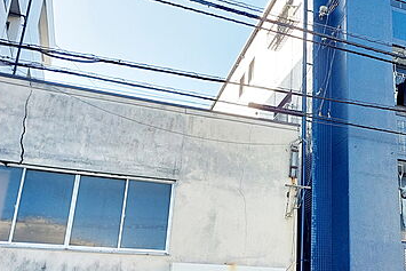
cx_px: 356
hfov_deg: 40.7
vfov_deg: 29.8
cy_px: 161
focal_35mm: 45
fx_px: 508
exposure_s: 1/352
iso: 25
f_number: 1.8
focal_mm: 5.23
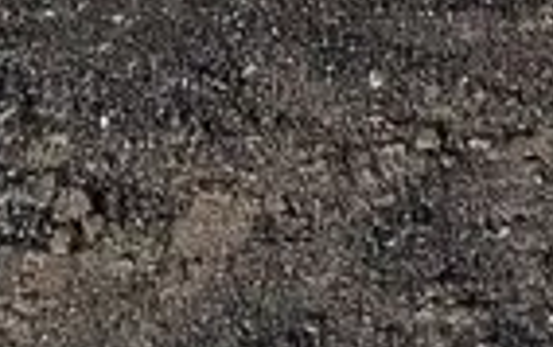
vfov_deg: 7.3
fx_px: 2142
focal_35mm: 142
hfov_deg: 13.1
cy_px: -934
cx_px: 1036
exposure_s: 1/2463
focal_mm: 4.25
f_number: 1.8
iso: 32
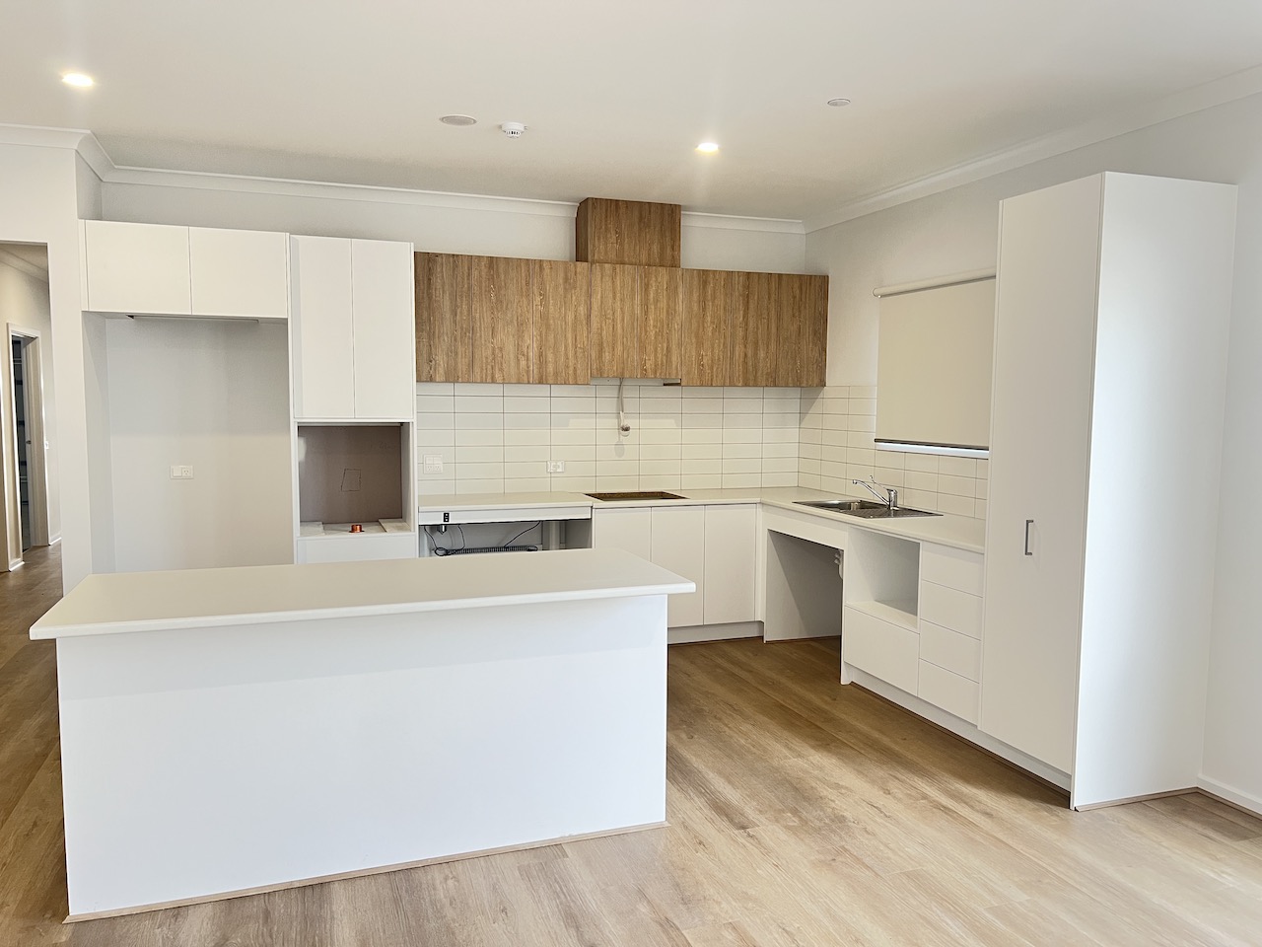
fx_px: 948
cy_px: 474
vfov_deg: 53.1
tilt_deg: -5.4
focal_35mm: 26
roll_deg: -0.3
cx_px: 631
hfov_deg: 67.3
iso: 80
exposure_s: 1/50
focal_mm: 5.7
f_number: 1.5
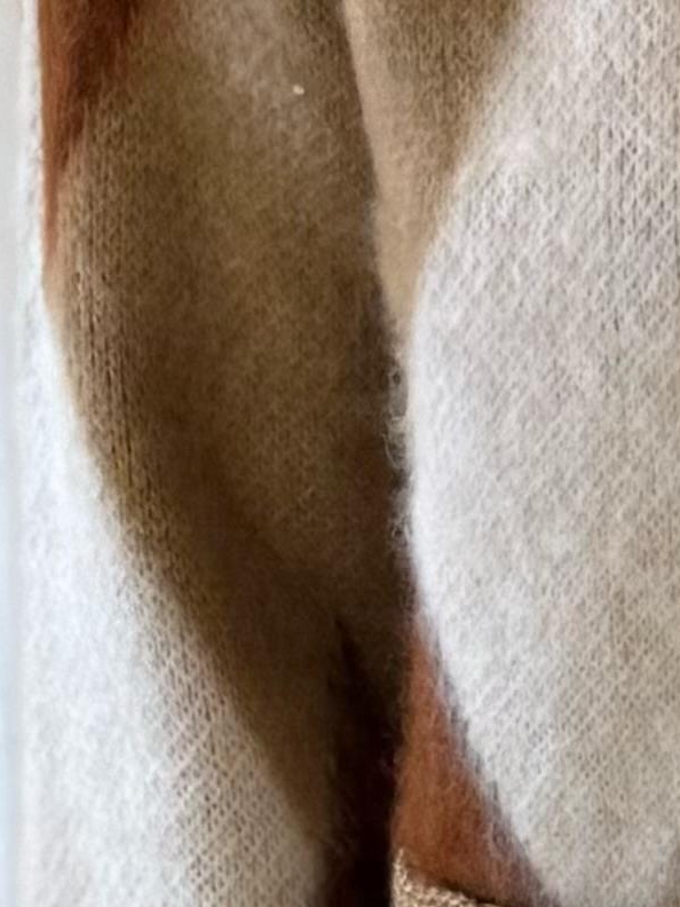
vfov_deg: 10.7
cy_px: 1677
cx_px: 1039
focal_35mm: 173
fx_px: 4531
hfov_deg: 8.4
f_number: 1.78
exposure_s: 1/85
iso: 200
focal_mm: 6.76
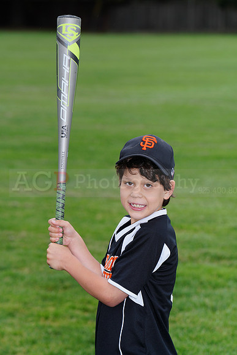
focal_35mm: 179
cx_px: 118
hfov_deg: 7.7
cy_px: 178
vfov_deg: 11.5
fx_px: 1766
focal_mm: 179
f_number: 8
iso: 200
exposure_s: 1/200
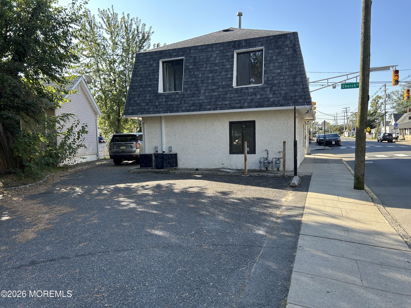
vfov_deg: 53.1
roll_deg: +1.4
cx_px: 206
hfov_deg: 67.3
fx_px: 309
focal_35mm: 26
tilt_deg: -3.6
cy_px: 154
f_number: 1.5
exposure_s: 1/769
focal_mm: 5.7
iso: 50
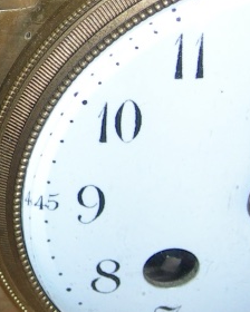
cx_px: -128
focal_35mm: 159
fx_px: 1471
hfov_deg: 9.4
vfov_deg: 12.0
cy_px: 6
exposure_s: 1/60.1
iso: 50
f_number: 2.8
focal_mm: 7.8
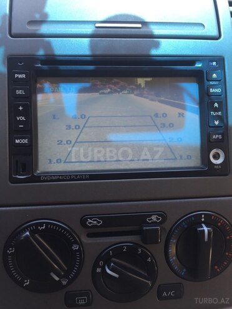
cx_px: 116
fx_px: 259
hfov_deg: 48.2
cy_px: 154
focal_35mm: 29
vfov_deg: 61.7
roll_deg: -0.3
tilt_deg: -29.0
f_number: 2.2
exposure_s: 1/100
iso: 32
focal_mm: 4.15
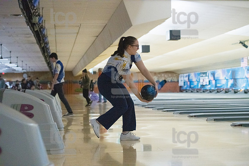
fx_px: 540
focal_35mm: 78
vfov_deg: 17.5
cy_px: 83
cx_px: 124
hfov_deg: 26.0
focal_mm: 78
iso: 10000
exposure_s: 1/1000
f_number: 4
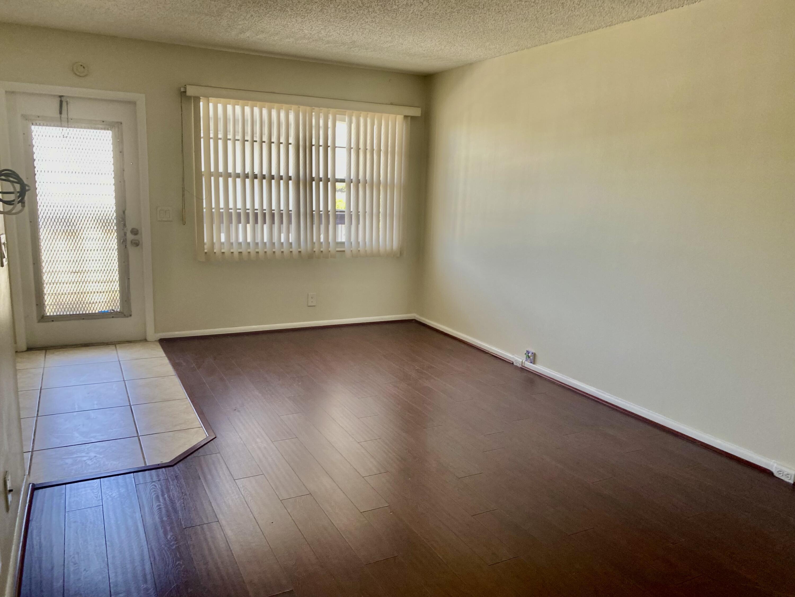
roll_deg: -1.1
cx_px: 398
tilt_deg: -12.9
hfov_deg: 67.3
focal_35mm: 26
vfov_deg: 53.1
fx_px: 597
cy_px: 298
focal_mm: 4.25
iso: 100
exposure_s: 1/120
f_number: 1.8
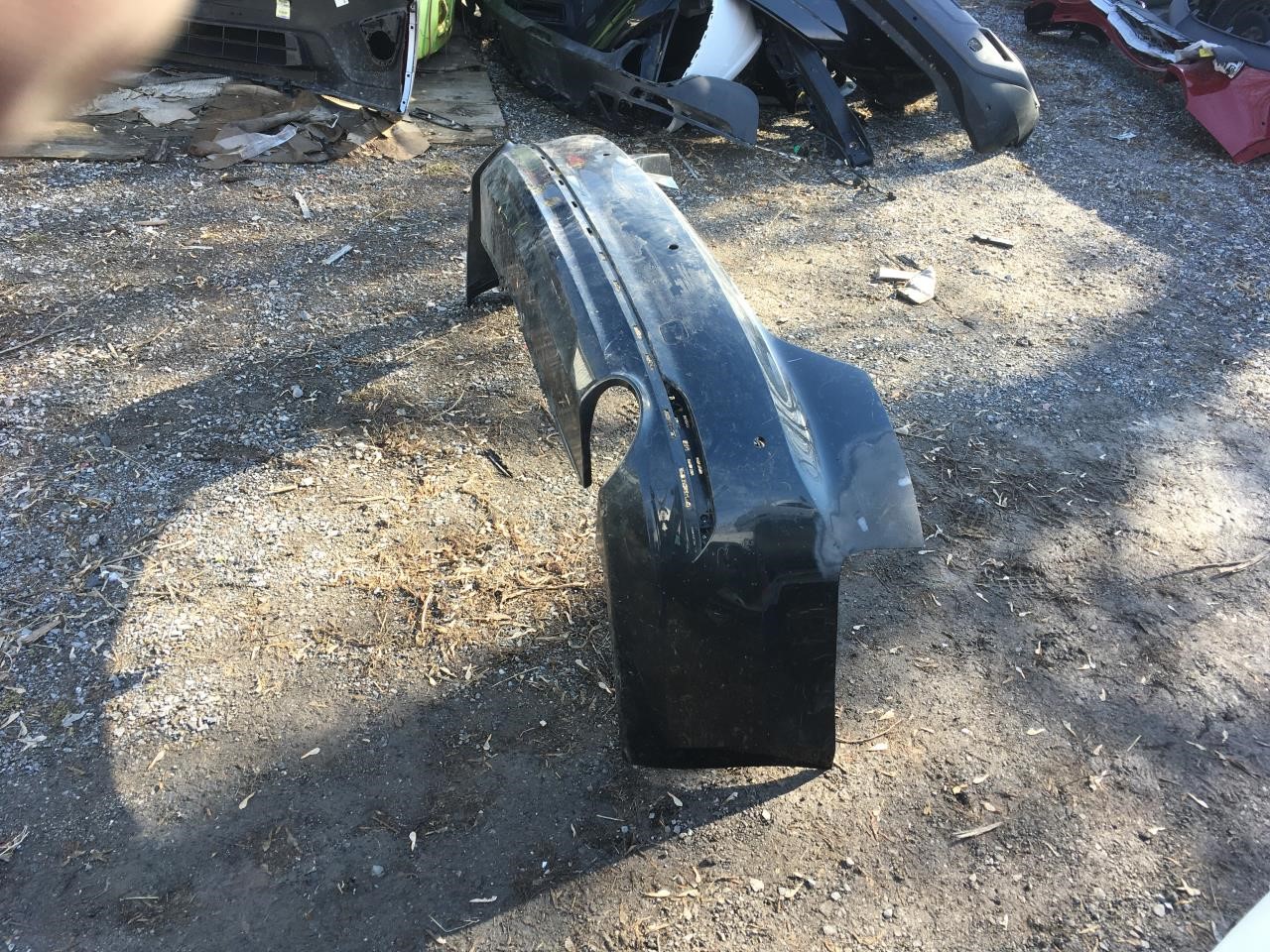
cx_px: 635
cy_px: 476
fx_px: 1064
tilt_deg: -34.4
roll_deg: -5.8
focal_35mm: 29
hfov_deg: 61.7
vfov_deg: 48.2
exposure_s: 1/172
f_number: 2.2
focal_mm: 4.15
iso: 25
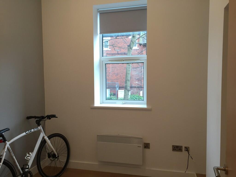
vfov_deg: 48.2
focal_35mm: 29
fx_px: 198
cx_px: 118
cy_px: 88
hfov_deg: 61.7
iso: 40
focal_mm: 4.15
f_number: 2.2
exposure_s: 1/33
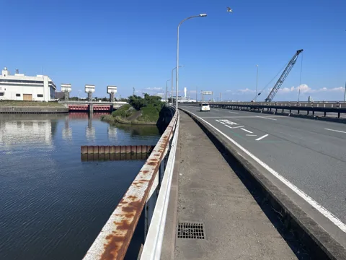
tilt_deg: -6.5
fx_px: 260
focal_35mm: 26
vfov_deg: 53.1
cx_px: 173
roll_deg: -2.6
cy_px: 130
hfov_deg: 67.3
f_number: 1.6
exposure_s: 1/4464
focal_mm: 4.2
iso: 32
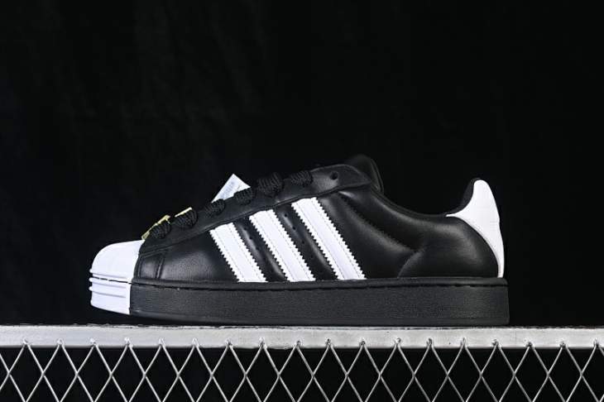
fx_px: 1258
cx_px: 302
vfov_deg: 18.2
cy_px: 201
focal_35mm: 75
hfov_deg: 27.0
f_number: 6.3
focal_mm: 50
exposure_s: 1/60
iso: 160
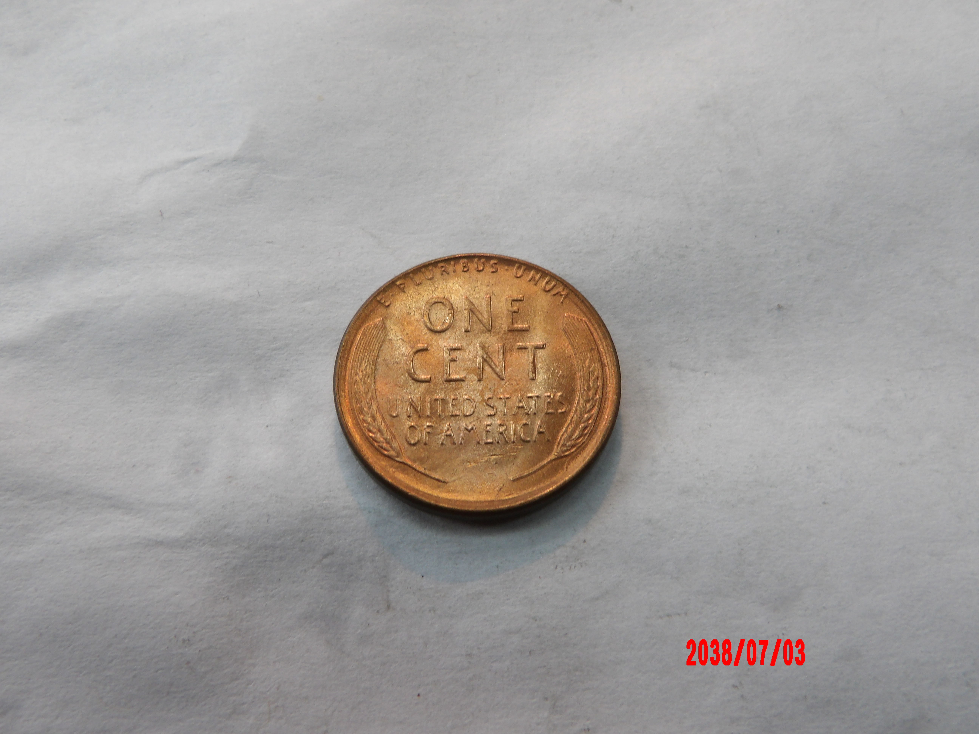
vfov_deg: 41.8
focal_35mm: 34
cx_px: 490
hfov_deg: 54.0
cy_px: 367
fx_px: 962
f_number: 4.5
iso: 135
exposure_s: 1/30
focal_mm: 6.2
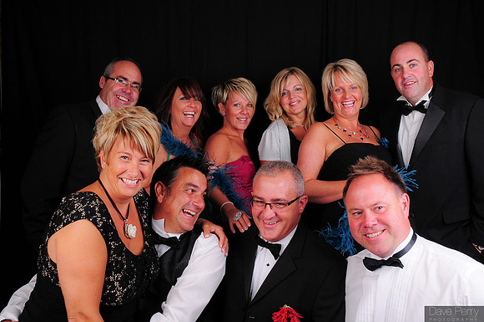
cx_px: 242
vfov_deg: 47.8
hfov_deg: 67.5
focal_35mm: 27
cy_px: 161
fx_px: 362
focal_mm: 18
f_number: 8
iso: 200
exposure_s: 1/125
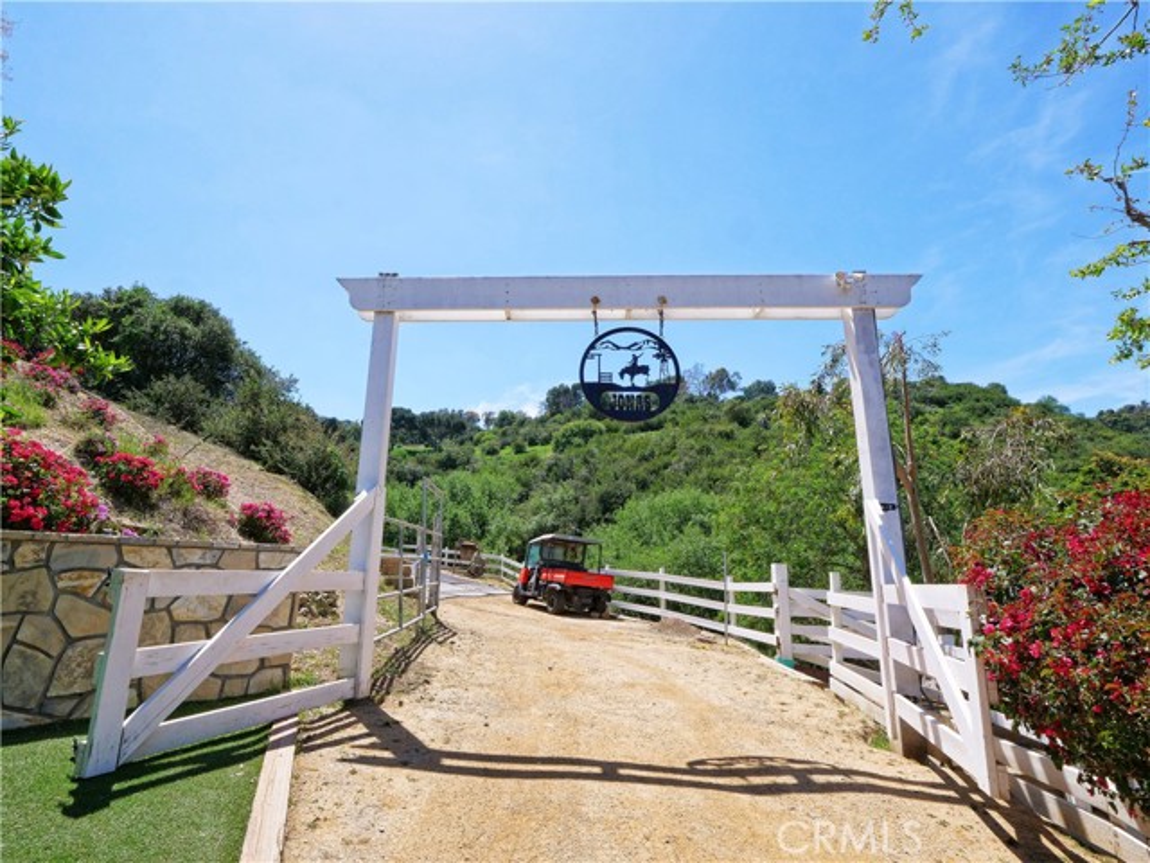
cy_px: 432
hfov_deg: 87.8
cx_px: 575
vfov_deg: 71.6
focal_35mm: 18
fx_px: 598
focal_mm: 9
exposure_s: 1/100
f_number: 14
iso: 200
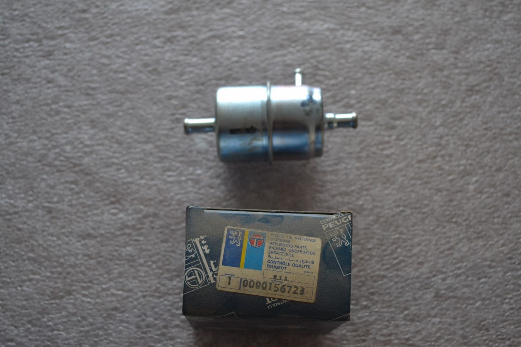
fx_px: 738
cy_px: 174
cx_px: 260
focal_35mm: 51
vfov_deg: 26.5
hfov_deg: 38.9
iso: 1100
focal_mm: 34
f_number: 5
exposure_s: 1/60
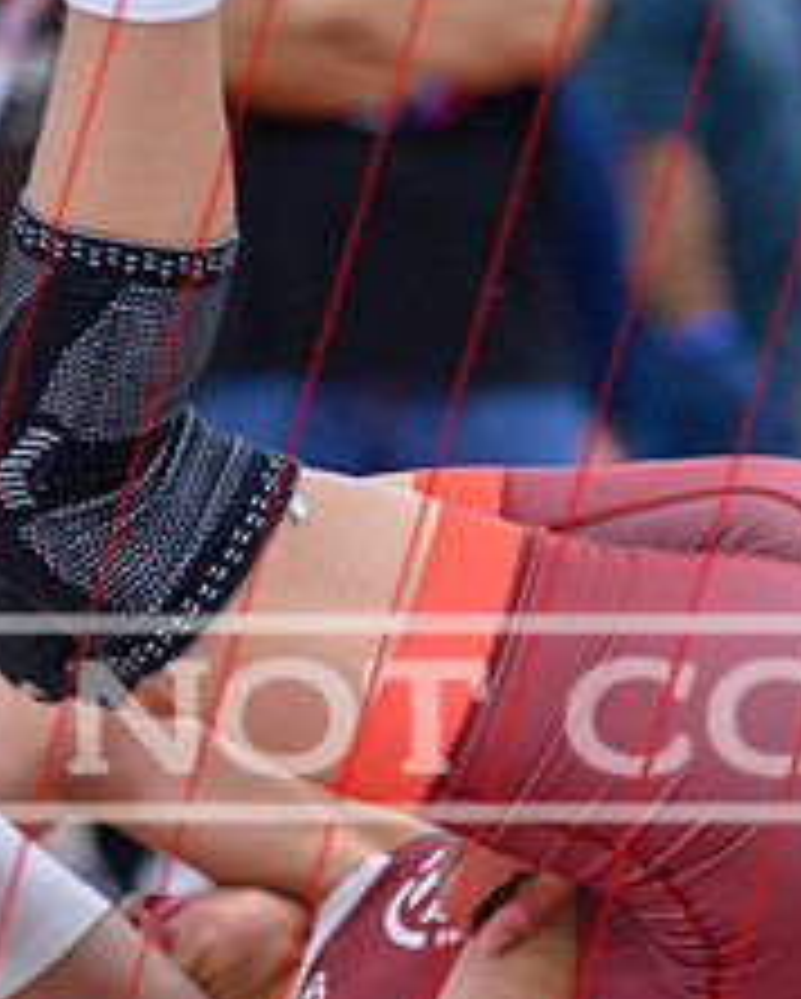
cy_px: 971
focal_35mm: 417
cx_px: 759
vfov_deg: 4.6
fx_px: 12340
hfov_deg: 3.7
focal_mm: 130
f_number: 2.8
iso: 1600
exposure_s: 1/640
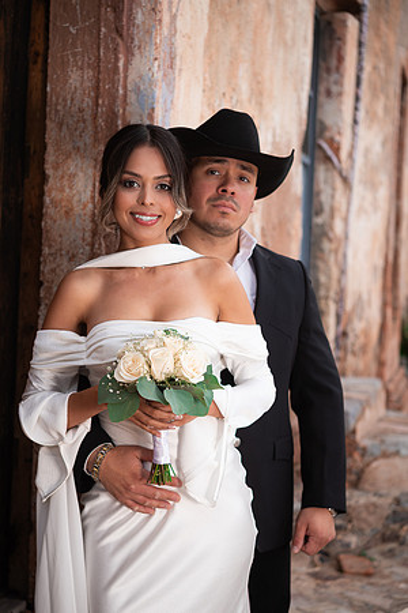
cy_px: 306
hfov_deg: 22.6
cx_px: 204
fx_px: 1020
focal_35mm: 60
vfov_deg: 33.4
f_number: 4
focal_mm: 60
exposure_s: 1/125
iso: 125
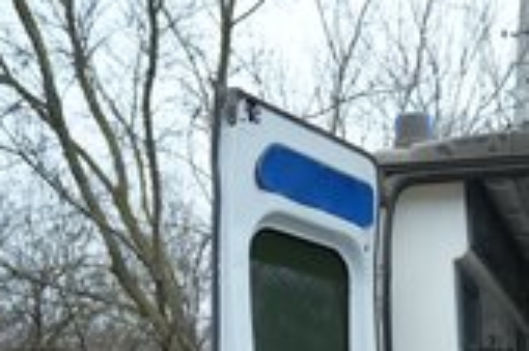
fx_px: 969
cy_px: 381
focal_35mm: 66
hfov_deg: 28.1
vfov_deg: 19.7
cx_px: 563
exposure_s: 1/500
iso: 1250
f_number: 2.8
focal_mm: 28
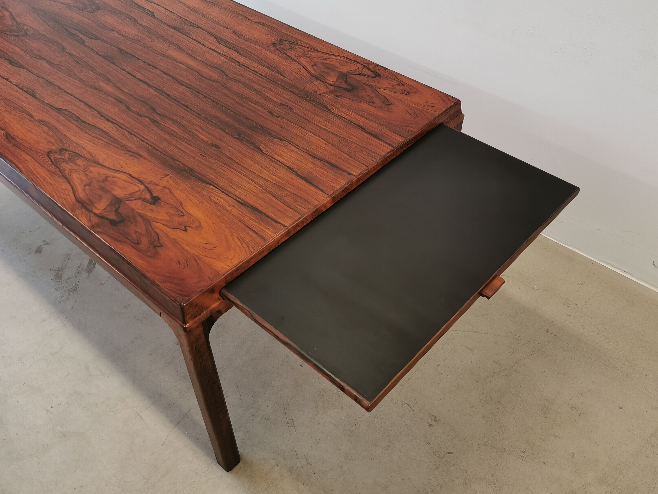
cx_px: 329
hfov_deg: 55.4
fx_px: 627
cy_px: 247
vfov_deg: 42.9
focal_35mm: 33
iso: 160
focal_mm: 5.58
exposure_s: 1/100
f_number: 1.8
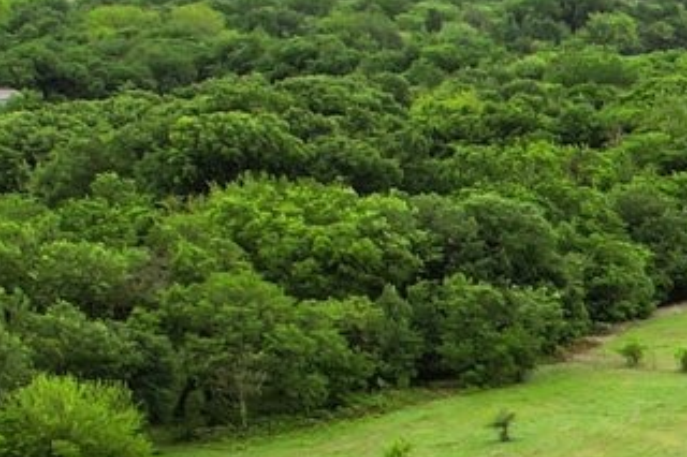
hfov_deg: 12.2
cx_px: 1533
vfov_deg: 9.2
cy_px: 857
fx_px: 2689
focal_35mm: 141
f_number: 2.8
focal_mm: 8.4
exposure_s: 1/350
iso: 100
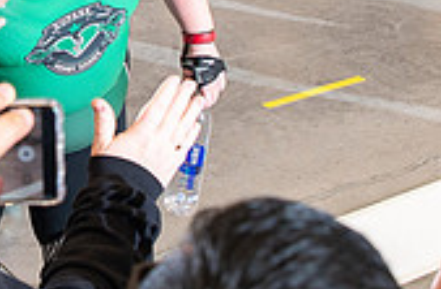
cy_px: -65
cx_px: -16
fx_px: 1244
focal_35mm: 102
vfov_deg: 12.9
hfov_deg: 19.4
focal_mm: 24
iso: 640
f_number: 6.3
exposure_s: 1/160
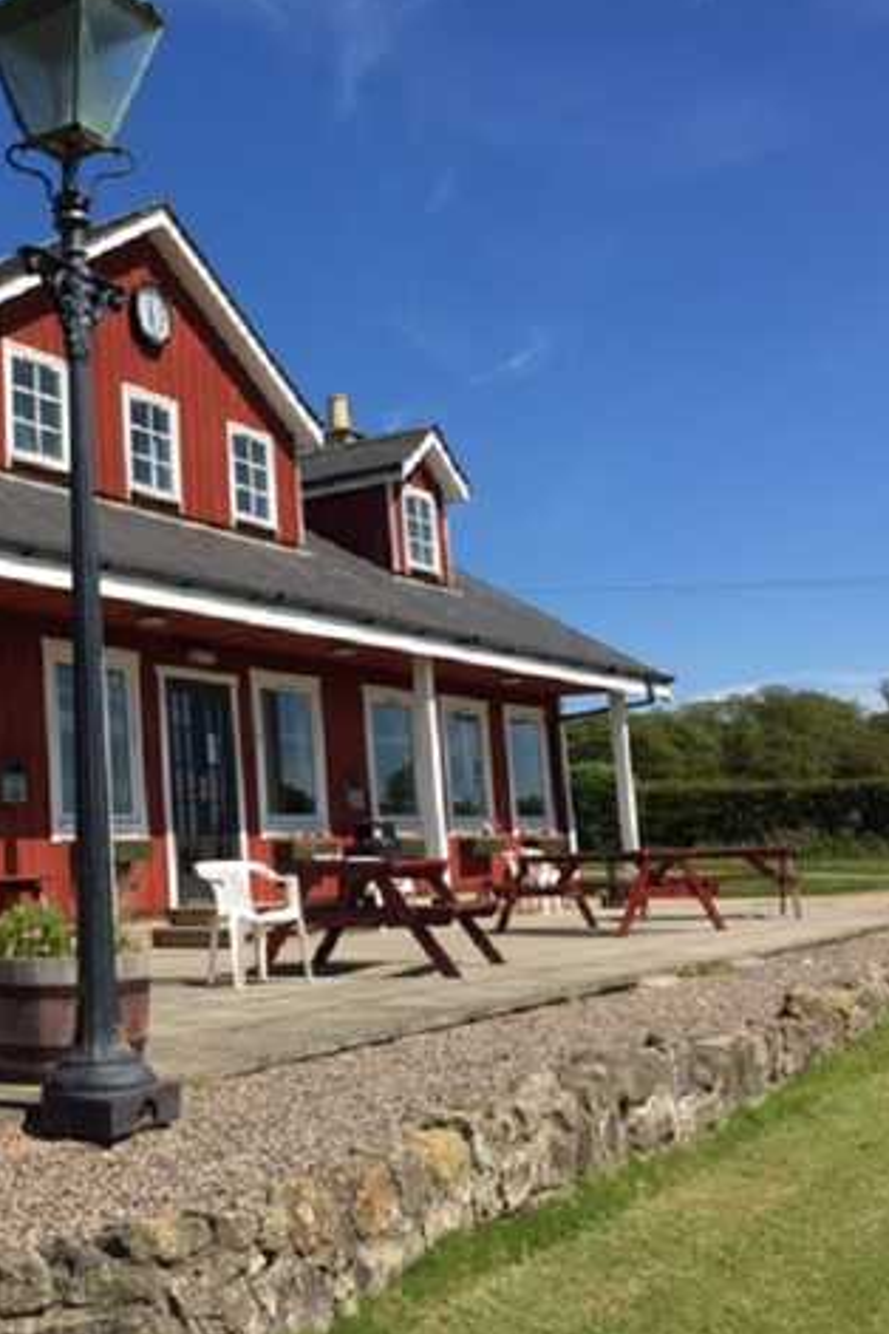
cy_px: 666
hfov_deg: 30.3
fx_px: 1519
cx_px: -6
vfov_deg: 47.4
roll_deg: +1.5
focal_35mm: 41
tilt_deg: +9.1
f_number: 2.2
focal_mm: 4.15
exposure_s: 1/2198
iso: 32
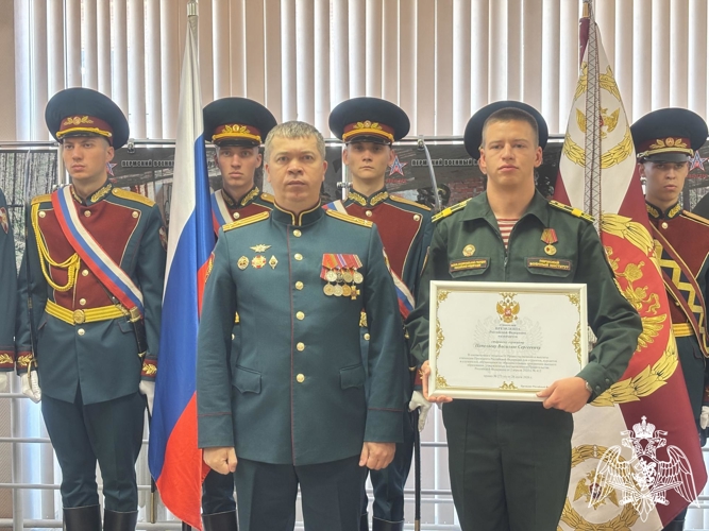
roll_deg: -0.3
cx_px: 354
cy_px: 266
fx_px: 1065
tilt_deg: -2.2
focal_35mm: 52
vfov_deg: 28.0
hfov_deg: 36.8
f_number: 1.6
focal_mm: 5.96
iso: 160
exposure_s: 1/50
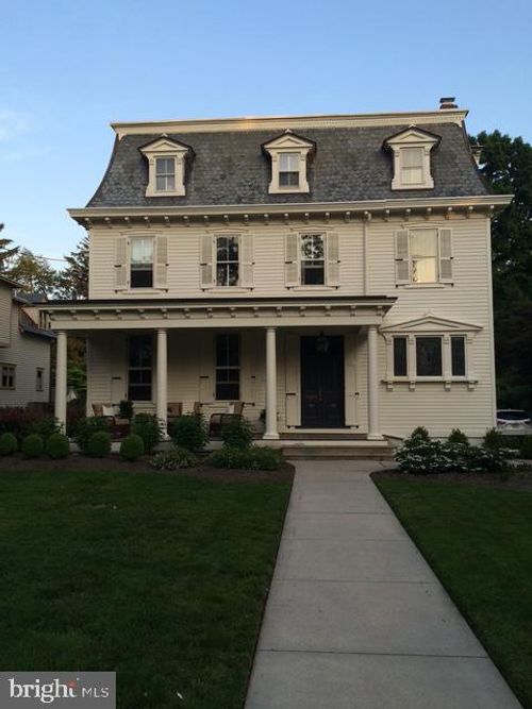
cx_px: 266
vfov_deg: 61.7
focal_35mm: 29
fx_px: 594
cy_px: 354
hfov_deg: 48.2
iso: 32
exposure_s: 1/297
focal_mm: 4.15
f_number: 2.2
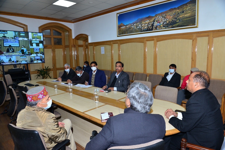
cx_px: 112
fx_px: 150
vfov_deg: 53.1
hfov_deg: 73.7
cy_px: 75
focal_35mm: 24
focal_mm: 24
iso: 500
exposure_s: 1/125
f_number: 4.5
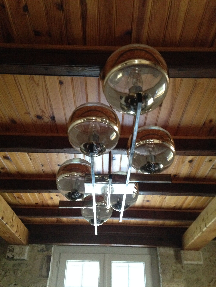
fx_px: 275
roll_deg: -0.4
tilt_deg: +34.8
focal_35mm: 33
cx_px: 108
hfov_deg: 42.9
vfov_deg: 55.4
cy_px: 144
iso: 500
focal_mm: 4.12
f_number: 2.4
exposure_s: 1/15
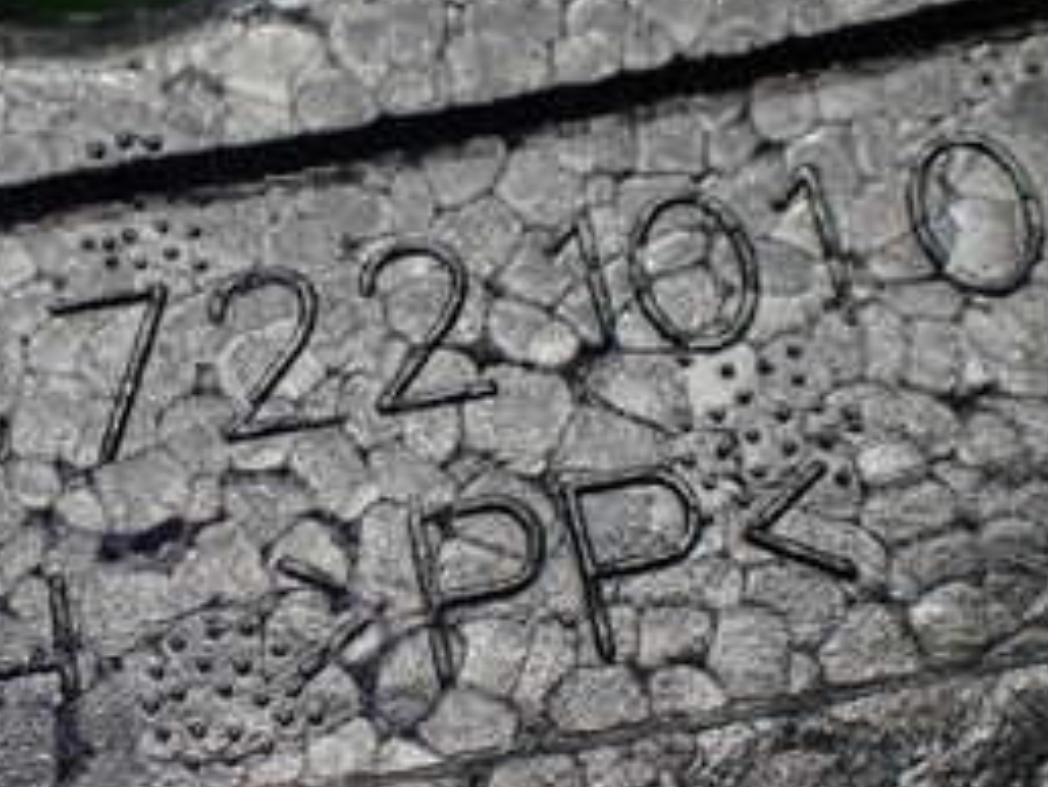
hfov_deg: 27.2
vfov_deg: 21.0
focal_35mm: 70
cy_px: 432
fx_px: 2120
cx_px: 216
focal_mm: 5.4
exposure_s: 1/125
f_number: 2.3
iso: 500
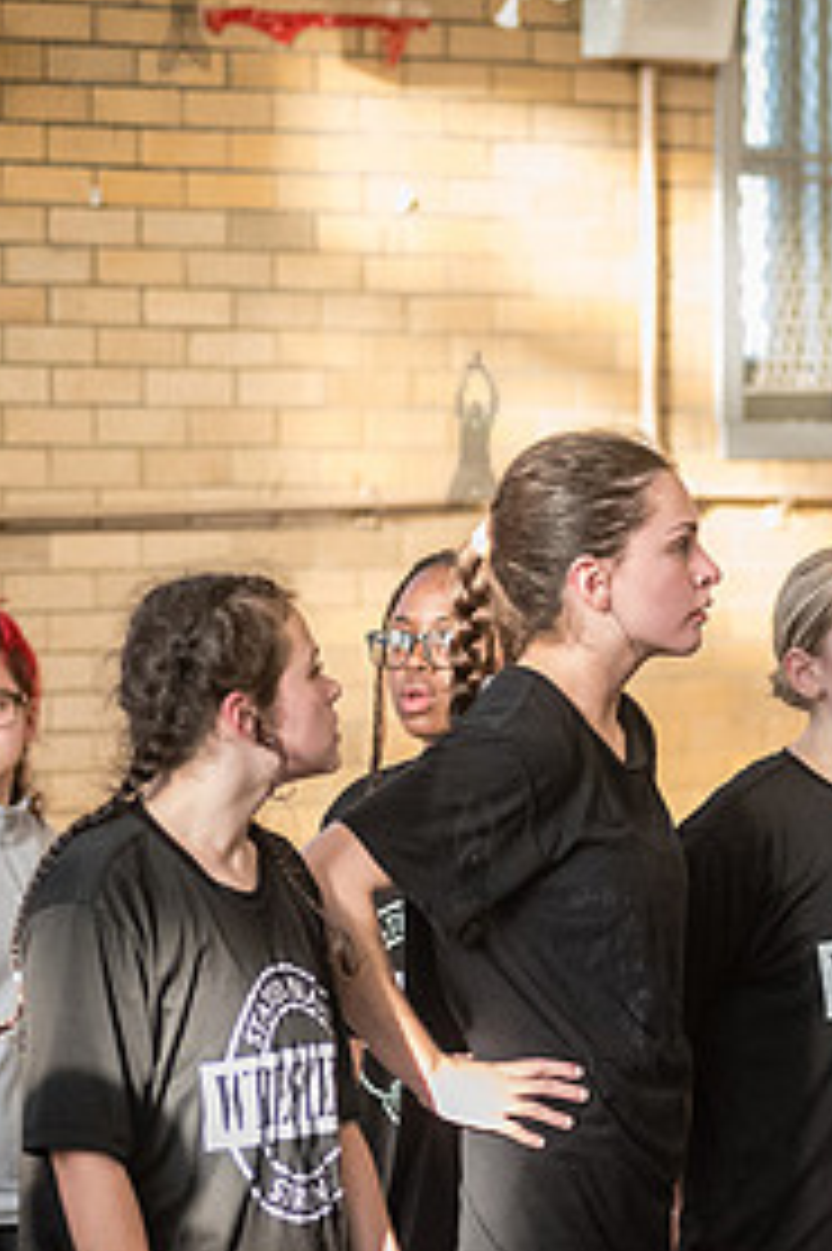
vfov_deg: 7.9
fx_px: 9093
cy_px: 718
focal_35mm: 262
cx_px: 1194
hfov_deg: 5.2
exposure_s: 1/400
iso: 5000
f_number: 3.5
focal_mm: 112
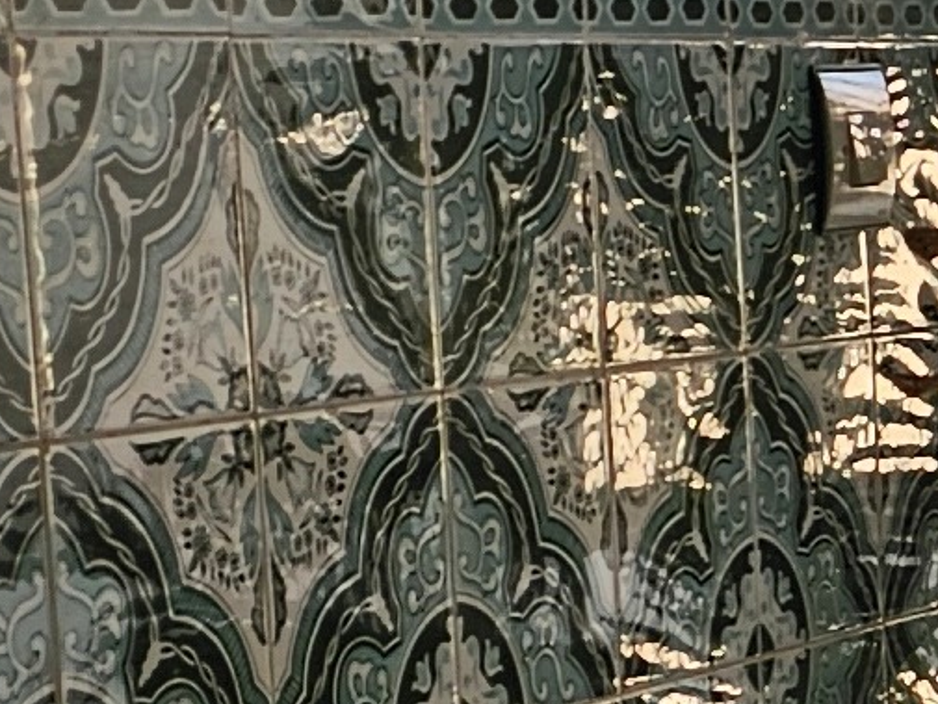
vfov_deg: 8.1
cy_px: 906
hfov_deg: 9.9
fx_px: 4933
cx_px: 2052
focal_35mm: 182
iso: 25
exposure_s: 1/100
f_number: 1.7
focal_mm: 6.3
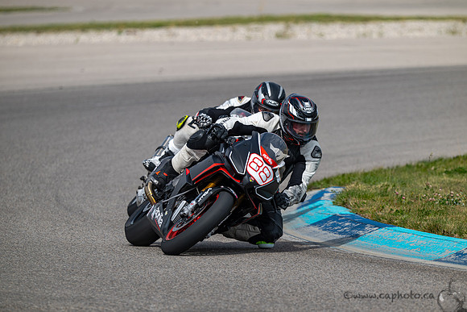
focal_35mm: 420
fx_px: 5449
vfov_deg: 3.3
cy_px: 156
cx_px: 234
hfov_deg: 4.9
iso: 100
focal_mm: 420
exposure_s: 1/1000
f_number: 6.3
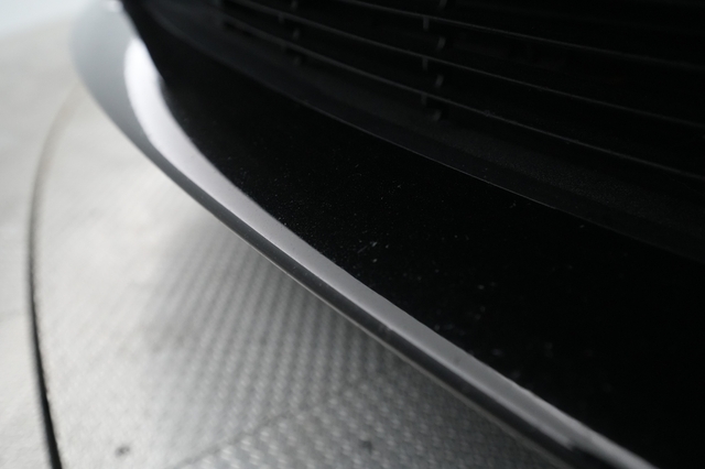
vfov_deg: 46.4
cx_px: 352
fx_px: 548
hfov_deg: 65.5
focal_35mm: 28
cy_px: 234
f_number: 4.5
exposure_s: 1/100
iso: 6400
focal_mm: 28
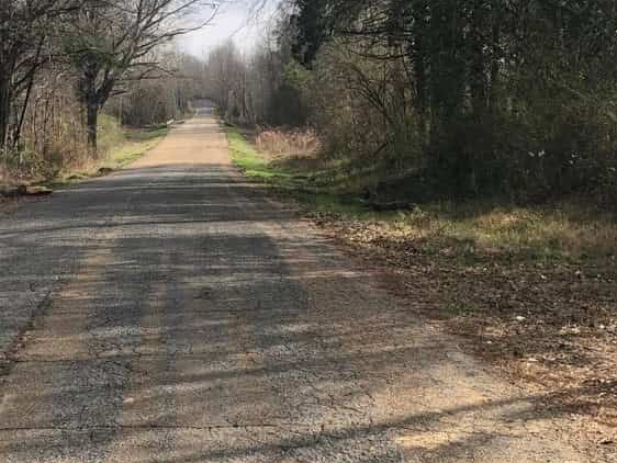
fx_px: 1213
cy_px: 247
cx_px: 187
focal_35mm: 68
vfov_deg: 21.6
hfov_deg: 28.3
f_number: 1.8
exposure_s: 1/1116
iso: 20
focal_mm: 4
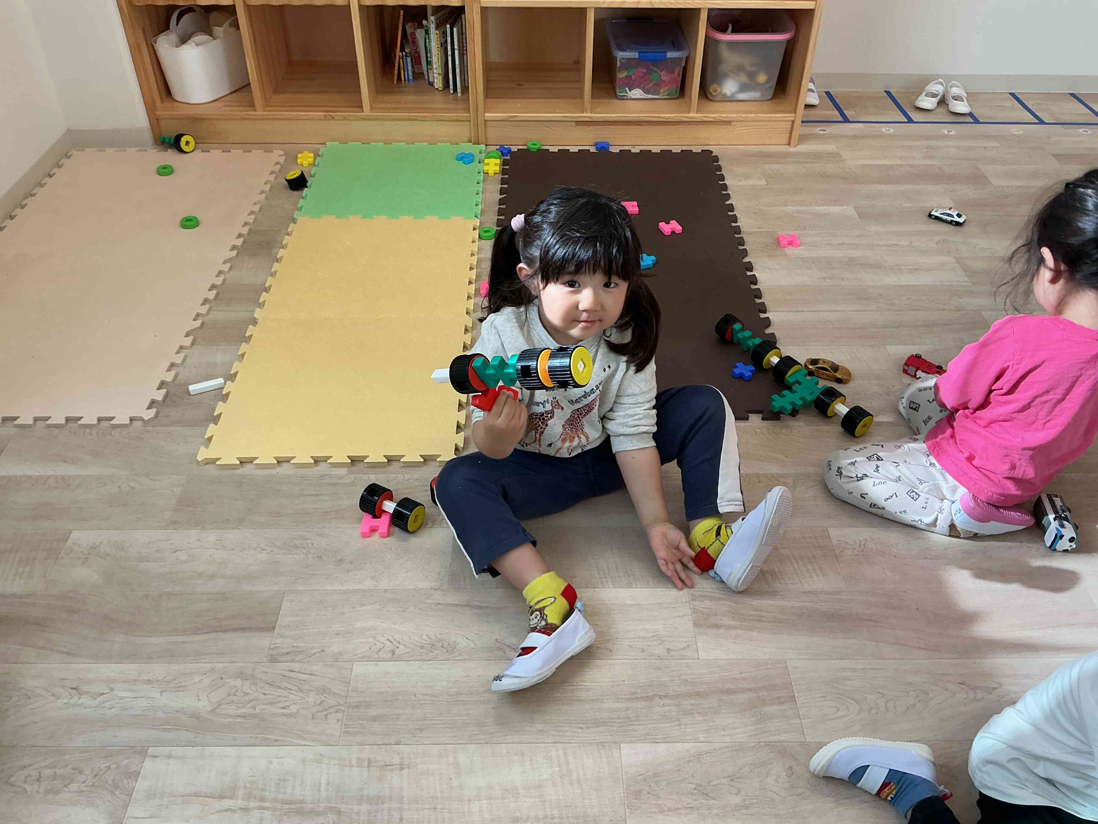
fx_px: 920
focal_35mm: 29
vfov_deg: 48.2
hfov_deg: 61.7
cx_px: 549
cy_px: 412
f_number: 1.8
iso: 20
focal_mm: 3
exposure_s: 1/120
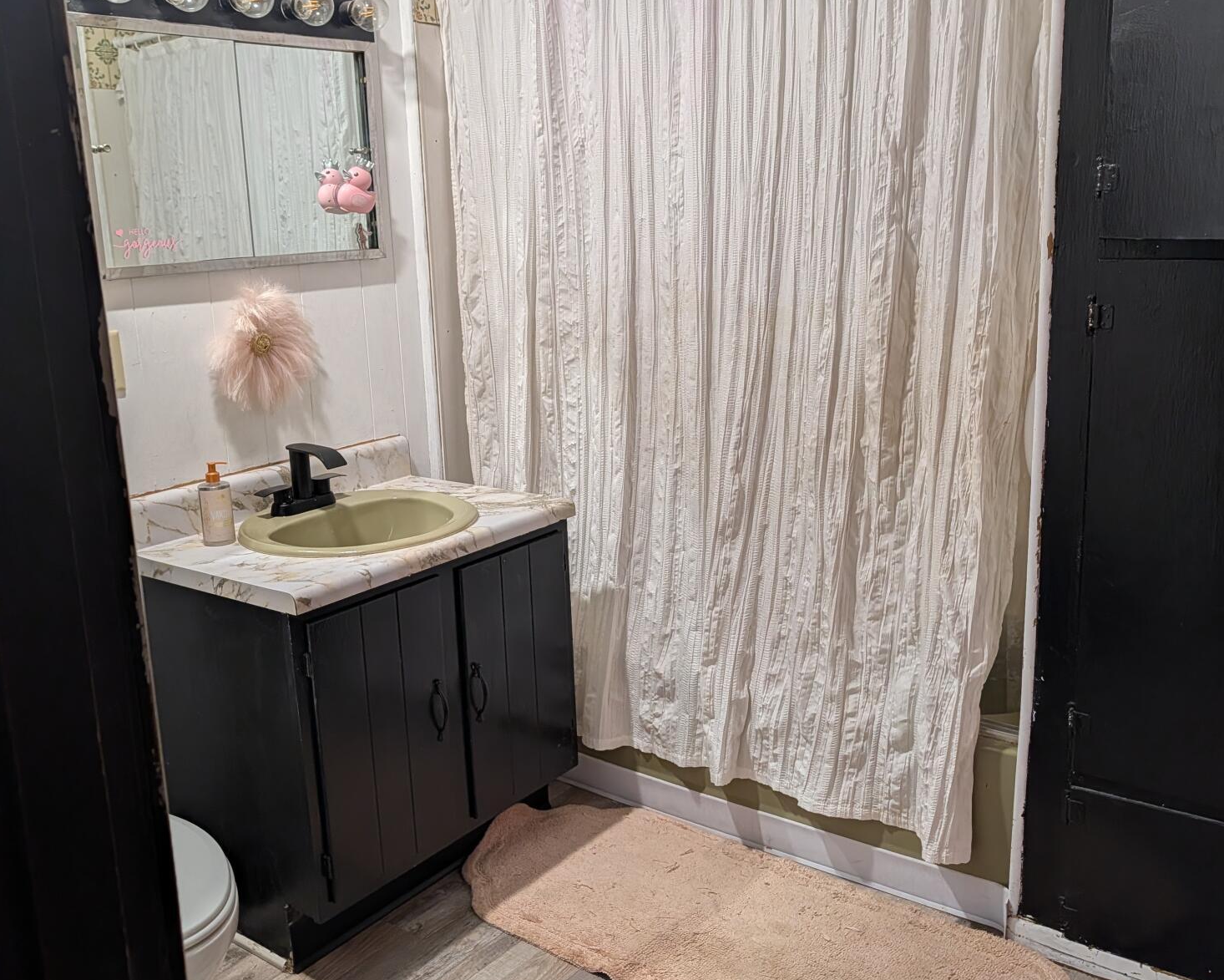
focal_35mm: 32
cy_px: 471
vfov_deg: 45.8
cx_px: 624
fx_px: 1159
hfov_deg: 55.7
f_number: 1.68
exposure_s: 1/120
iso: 348
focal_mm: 6.9
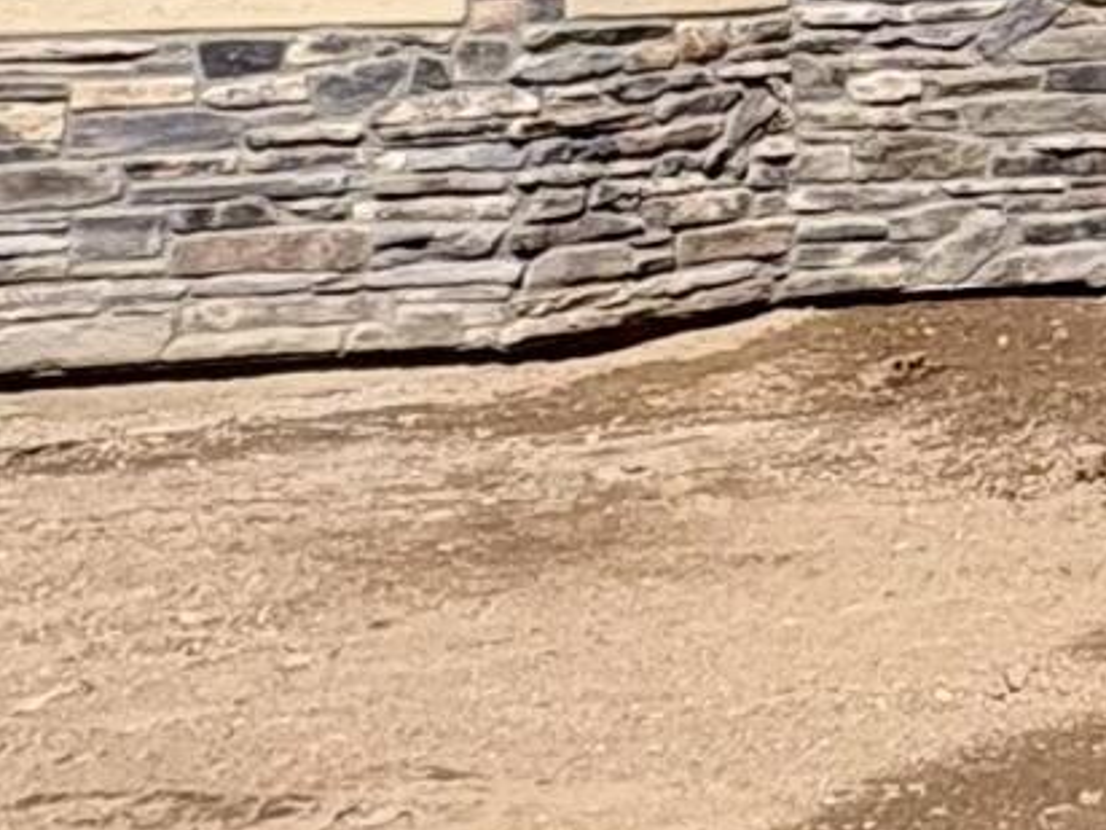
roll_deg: +0.7
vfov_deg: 13.4
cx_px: 2177
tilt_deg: +7.3
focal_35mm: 102
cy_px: -540
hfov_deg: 15.6
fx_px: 3259
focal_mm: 2.22
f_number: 2.2
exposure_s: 1/3106
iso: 50
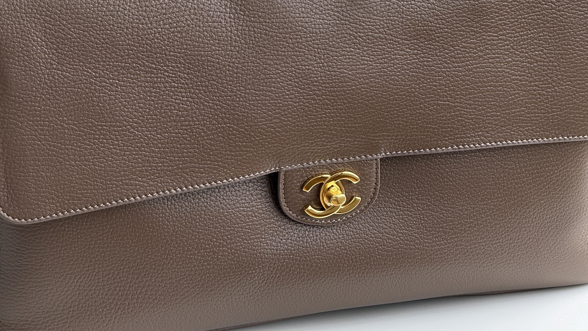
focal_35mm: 175
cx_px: 294
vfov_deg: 6.9
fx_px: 2728
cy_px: -45
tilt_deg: -18.0
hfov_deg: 12.3
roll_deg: +0.2
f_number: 2.8
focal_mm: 15.66
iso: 50
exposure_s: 1/201
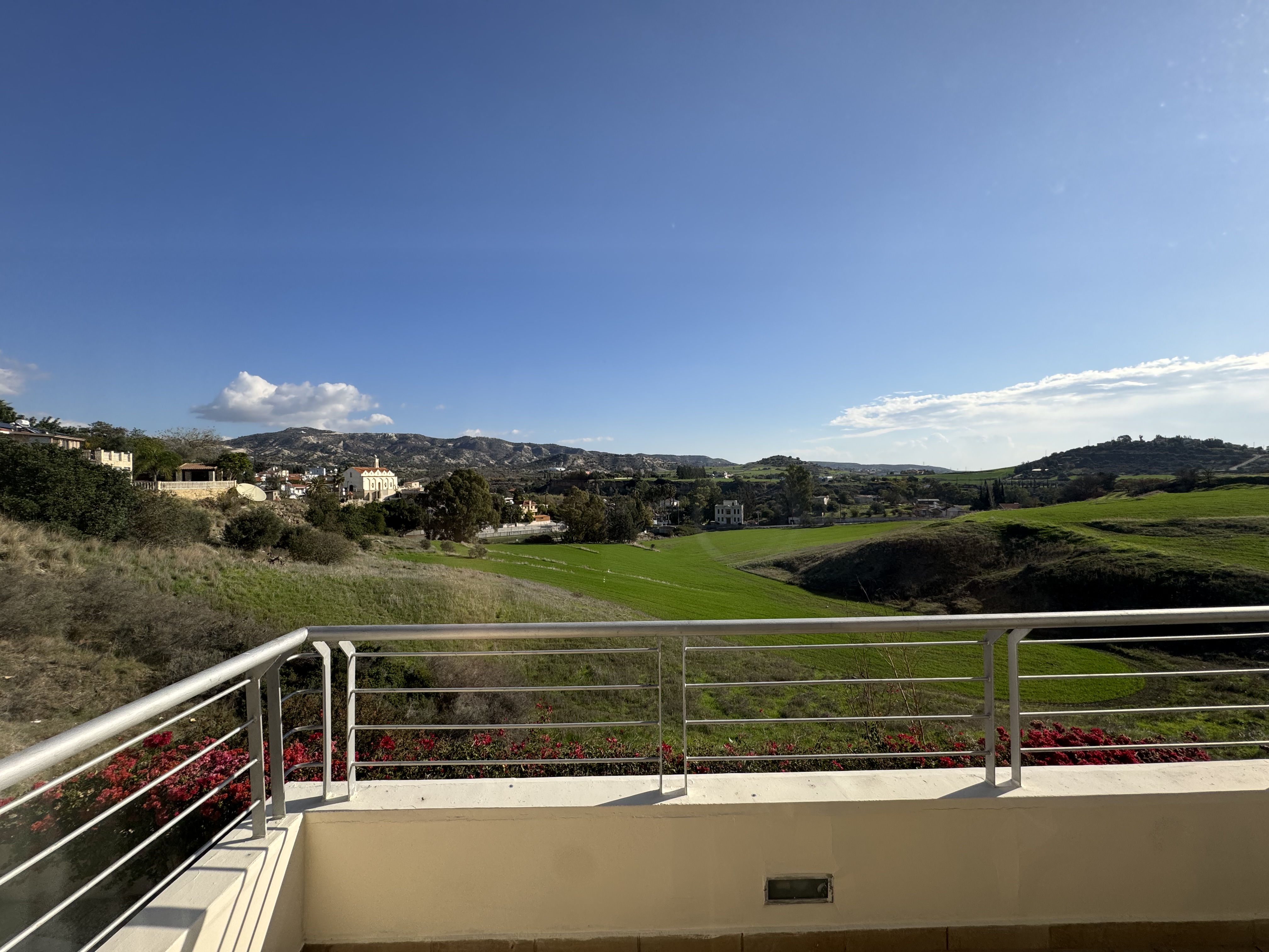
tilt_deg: -0.8
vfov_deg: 85.7
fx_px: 513
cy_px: 476
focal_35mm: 14
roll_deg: +0.5
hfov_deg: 102.1
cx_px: 634
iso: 50
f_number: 2.2
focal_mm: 2.22
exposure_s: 1/1449
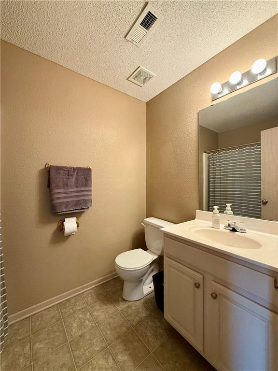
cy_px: 186
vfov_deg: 102.1
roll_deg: -0.1
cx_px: 139
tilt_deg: +0.1
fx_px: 150
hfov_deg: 85.7
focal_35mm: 14
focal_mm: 2.22
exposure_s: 1/60
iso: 500
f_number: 2.2
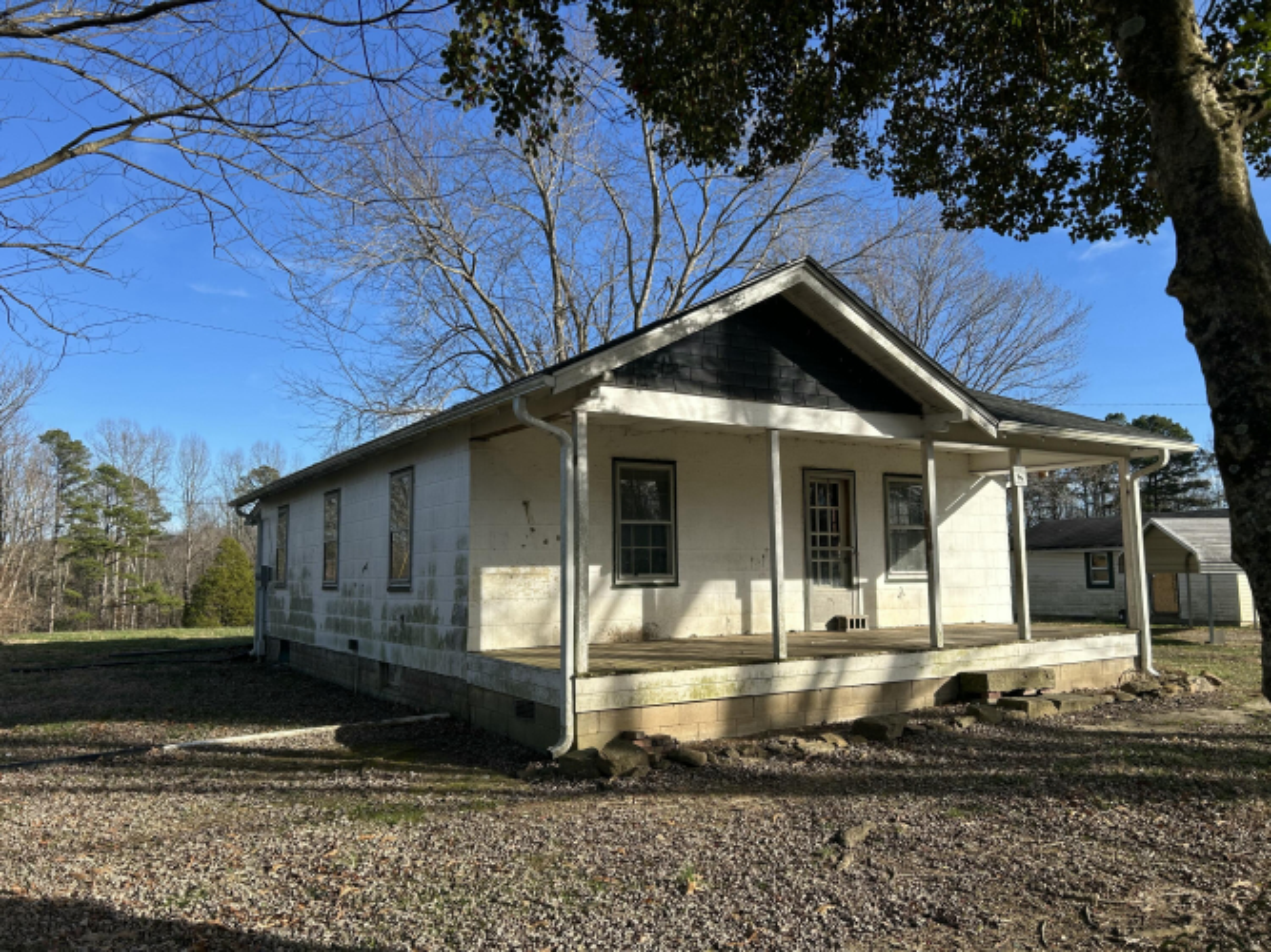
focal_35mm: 26
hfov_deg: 67.3
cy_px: 476
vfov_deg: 53.0
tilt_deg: +5.9
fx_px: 954
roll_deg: +0.6
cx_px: 636
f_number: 1.5
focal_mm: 5.7
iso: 50
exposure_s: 1/2252
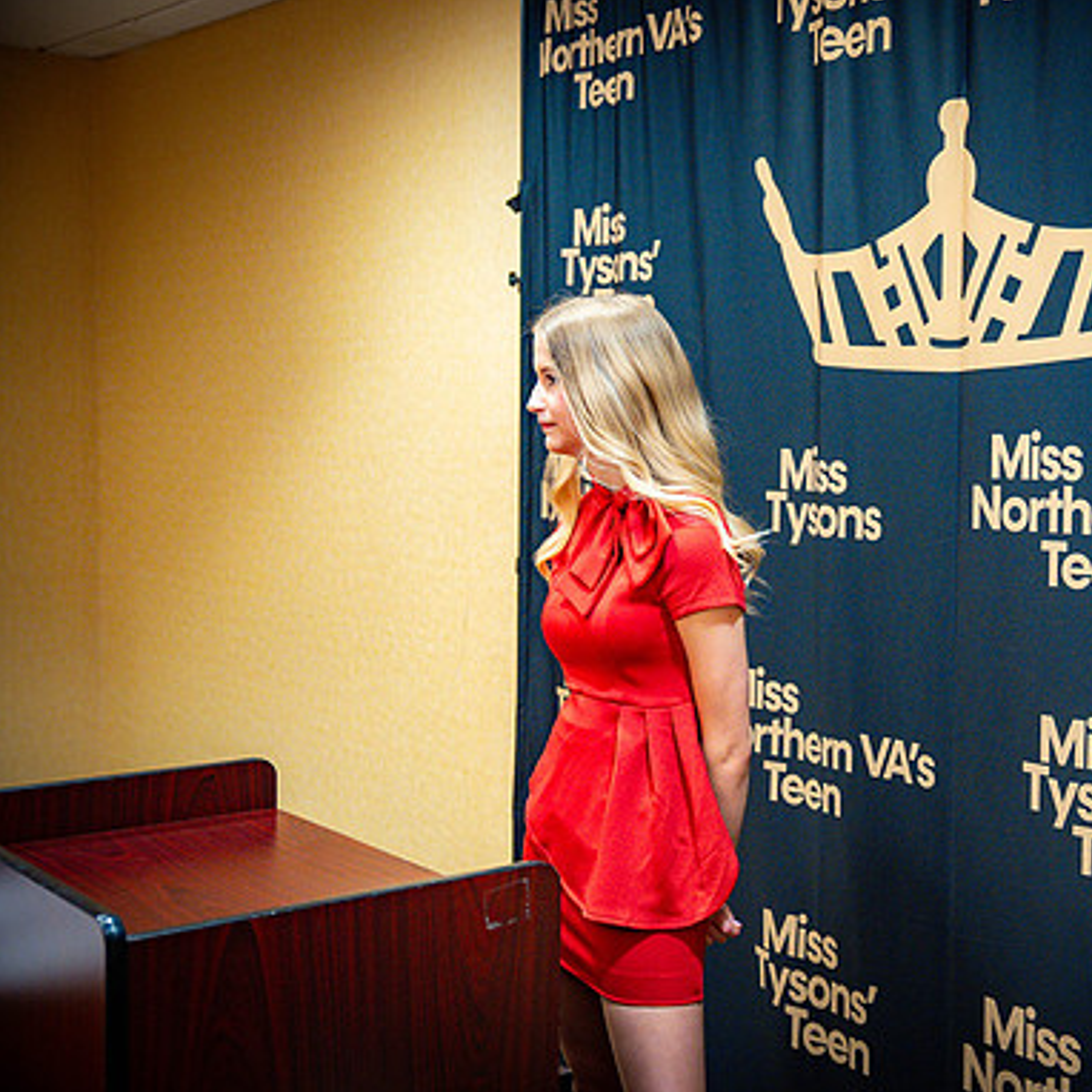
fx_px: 1749
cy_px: 550
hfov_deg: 33.9
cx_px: 826
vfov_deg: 34.7
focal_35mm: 49
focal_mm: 38
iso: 1600
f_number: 2.8
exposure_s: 1/125
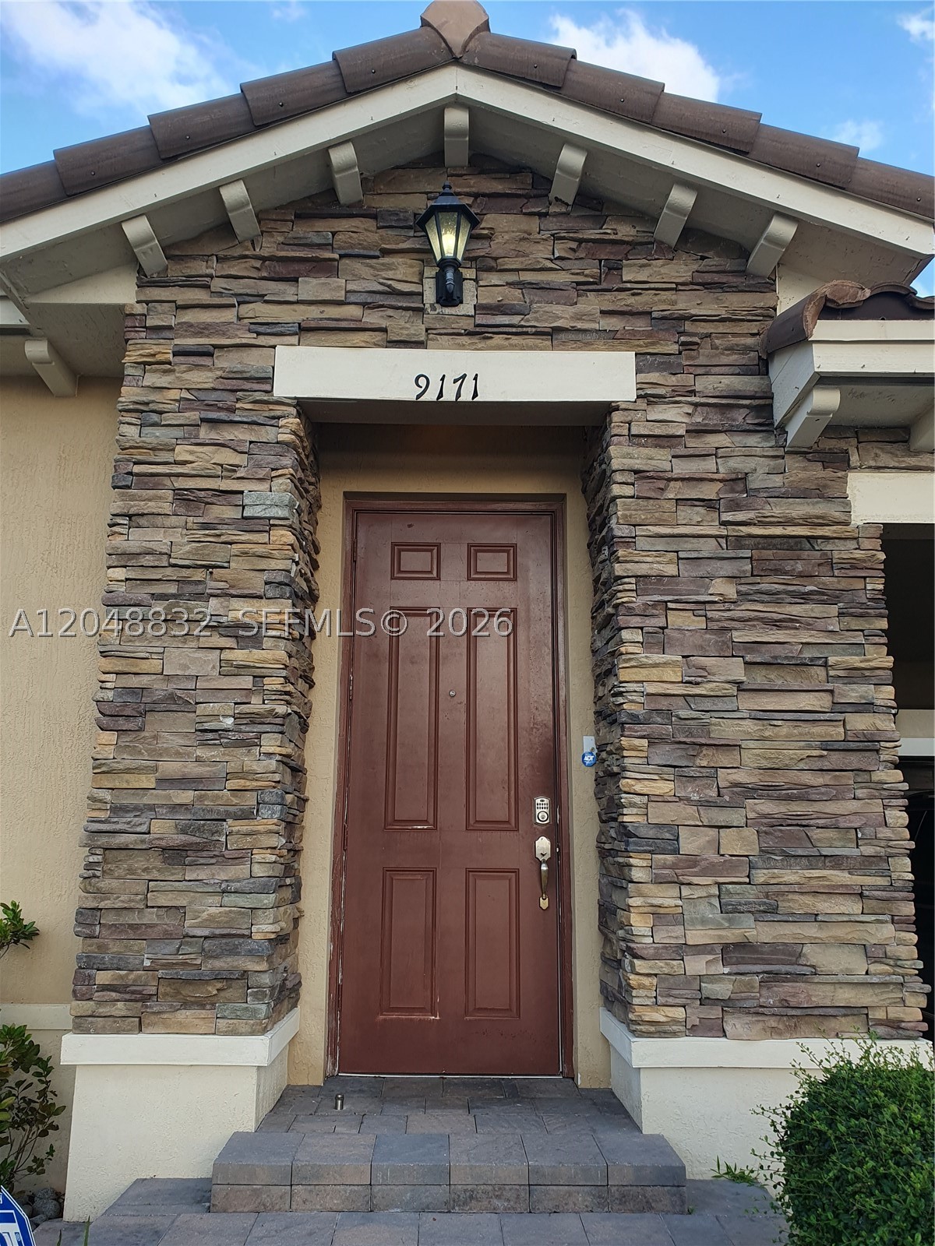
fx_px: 936
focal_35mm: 26
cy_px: 623
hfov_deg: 53.1
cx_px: 468
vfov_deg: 67.3
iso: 50
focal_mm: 4.32
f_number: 2.4
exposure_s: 1/296
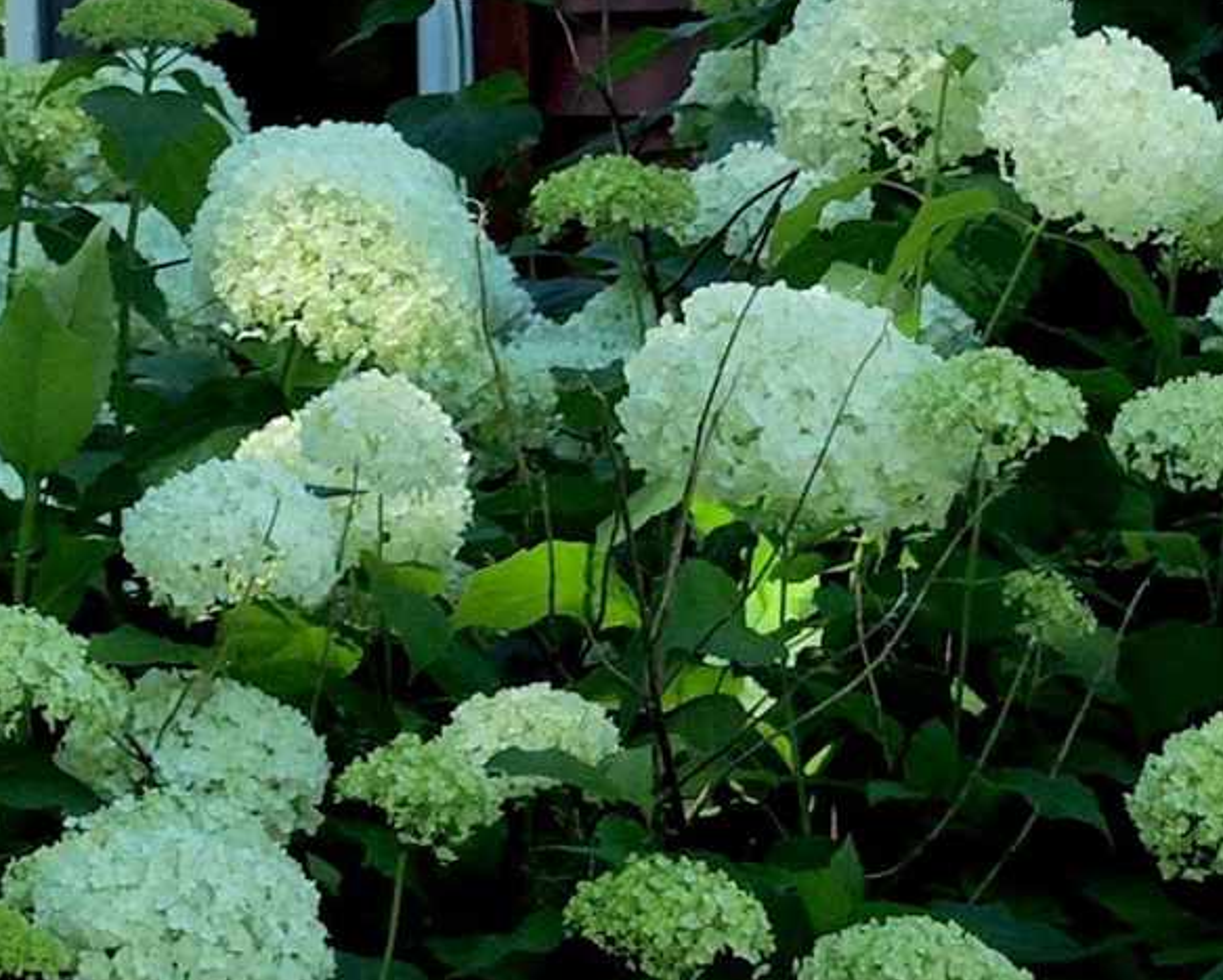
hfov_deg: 7.4
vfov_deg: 5.8
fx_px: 9307
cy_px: -1387
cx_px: -545
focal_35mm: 257
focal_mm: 11
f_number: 2.8
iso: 80
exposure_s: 1/320
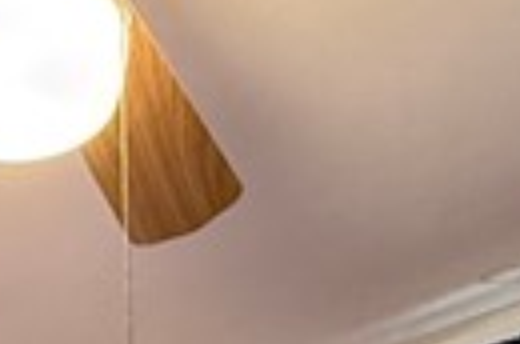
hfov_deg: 16.6
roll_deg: +1.5
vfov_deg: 9.4
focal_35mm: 115
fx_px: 1657
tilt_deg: +1.1
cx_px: -192
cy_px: 1020
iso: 320
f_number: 2.2
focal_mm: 2.22
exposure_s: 1/120
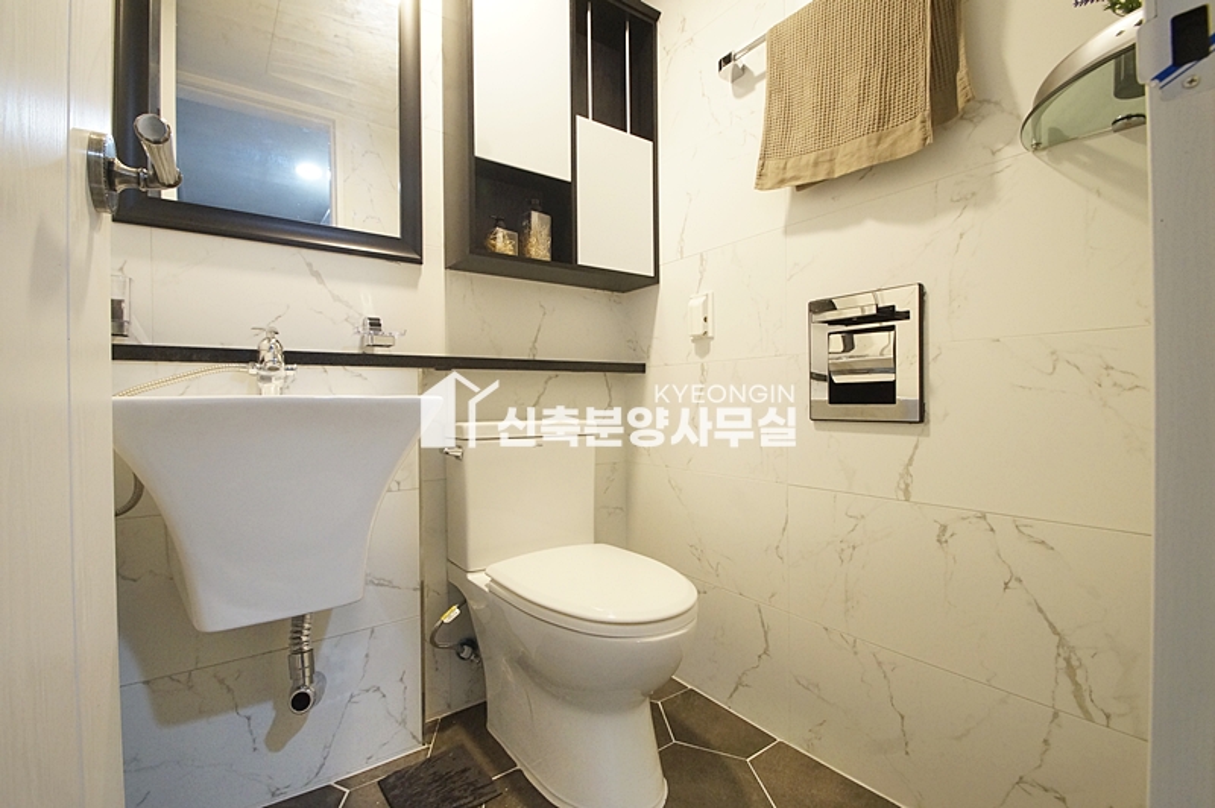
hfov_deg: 100.4
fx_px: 506
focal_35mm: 15
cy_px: 404
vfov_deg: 77.2
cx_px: 608
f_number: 9
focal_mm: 10
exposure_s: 1/20
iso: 1600
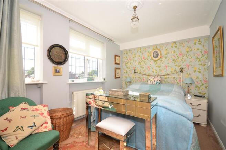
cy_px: 75
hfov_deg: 100.4
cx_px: 113
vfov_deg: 77.3
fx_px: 94
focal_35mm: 15
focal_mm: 10
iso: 200
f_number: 5.6
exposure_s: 1/125
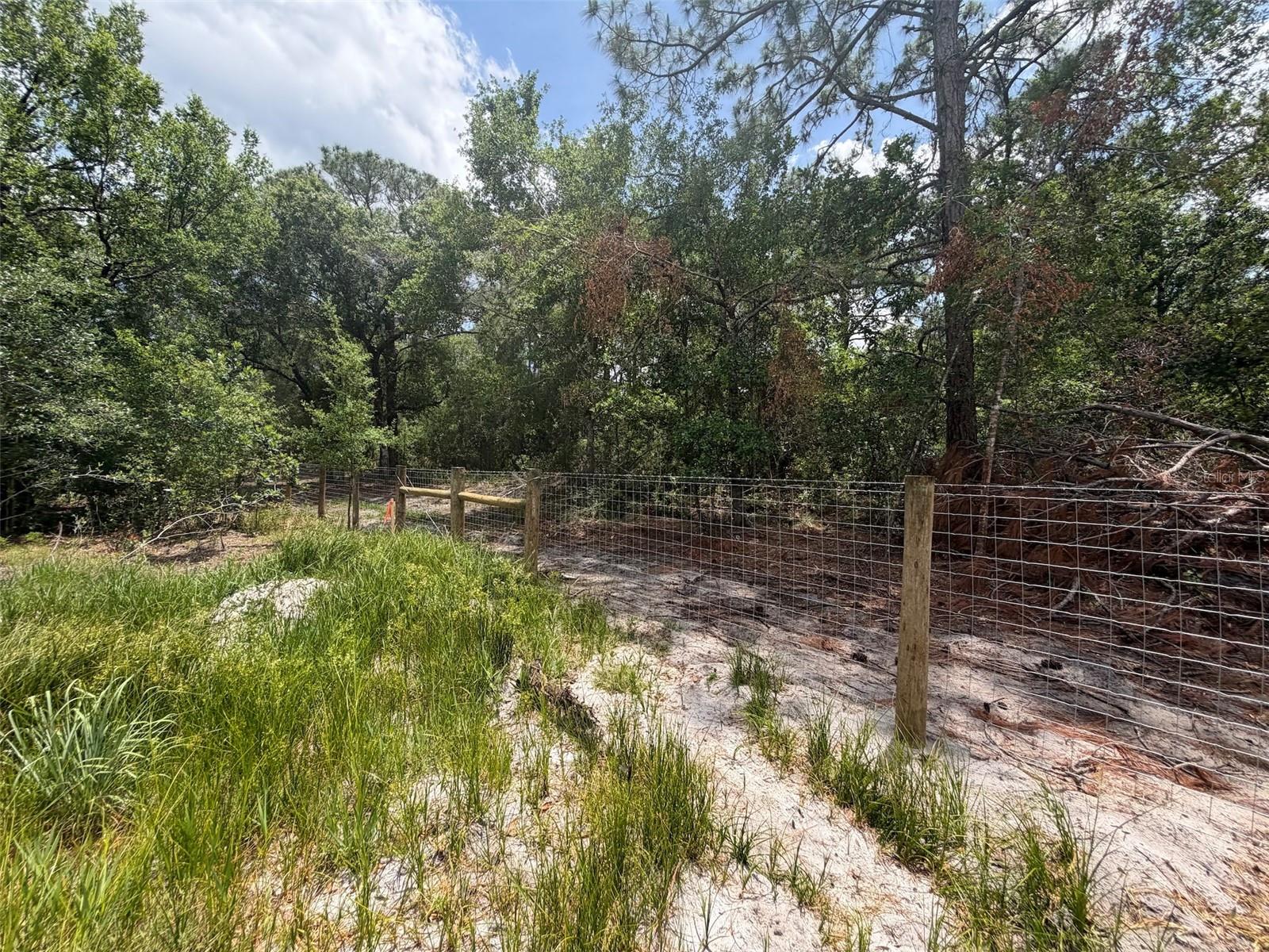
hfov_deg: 102.1
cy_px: 476
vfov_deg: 85.7
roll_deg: -0.1
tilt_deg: -1.9
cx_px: 634
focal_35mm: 14
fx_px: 513
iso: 40
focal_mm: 2.22
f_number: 2.2
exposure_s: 1/770
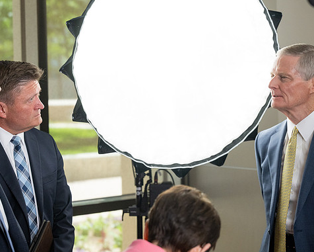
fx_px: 744
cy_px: 125
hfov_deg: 23.8
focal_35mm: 80
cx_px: 155
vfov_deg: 19.2
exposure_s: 1/400
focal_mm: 70
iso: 2000
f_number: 4
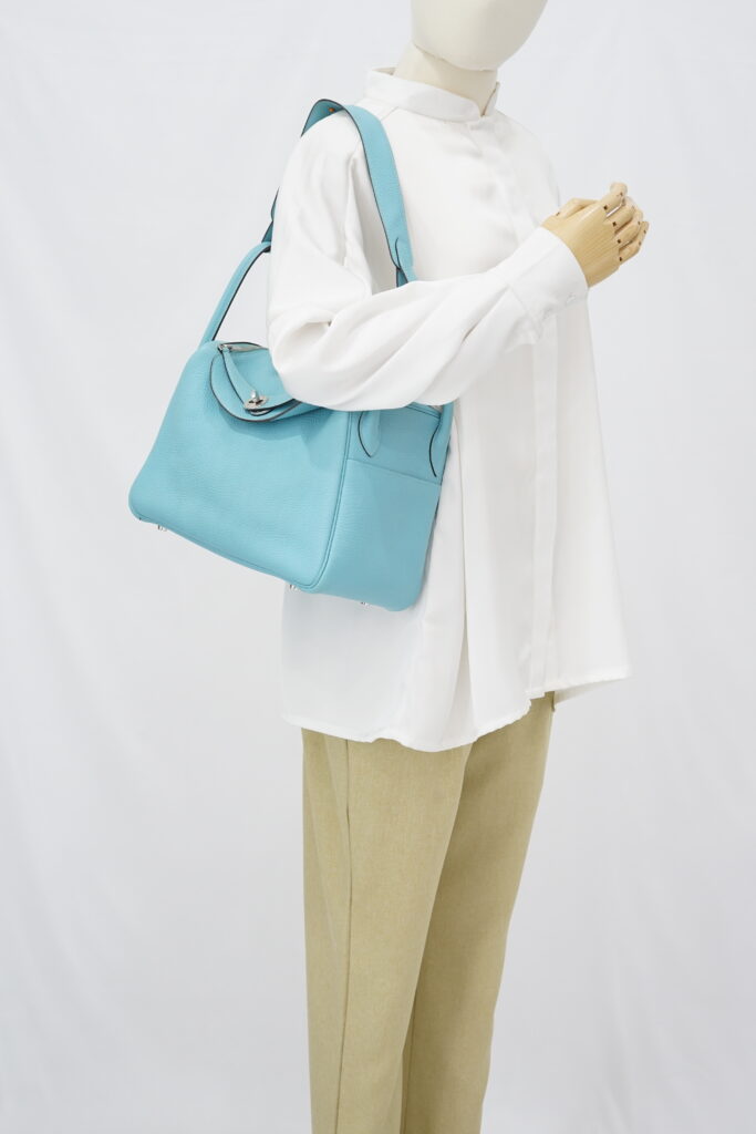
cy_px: 567
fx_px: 1574
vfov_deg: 39.6
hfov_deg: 27.0
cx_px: 378
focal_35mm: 50
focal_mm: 50
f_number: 6.3
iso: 640
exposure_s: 1/10
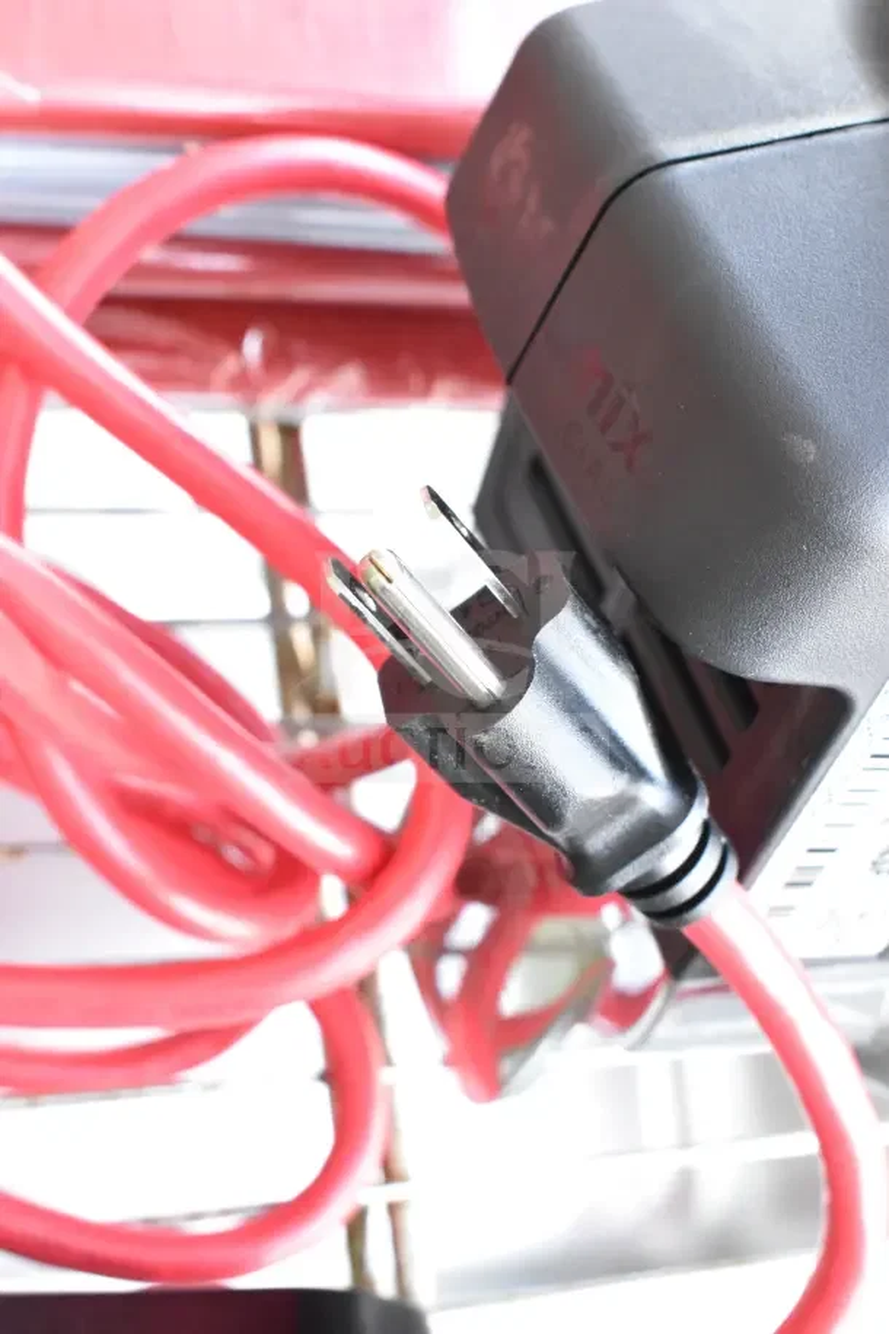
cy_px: 667
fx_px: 2000
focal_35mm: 54
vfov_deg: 36.9
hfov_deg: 25.1
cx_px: 444
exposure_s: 1/200
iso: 6400
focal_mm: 36
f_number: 7.1
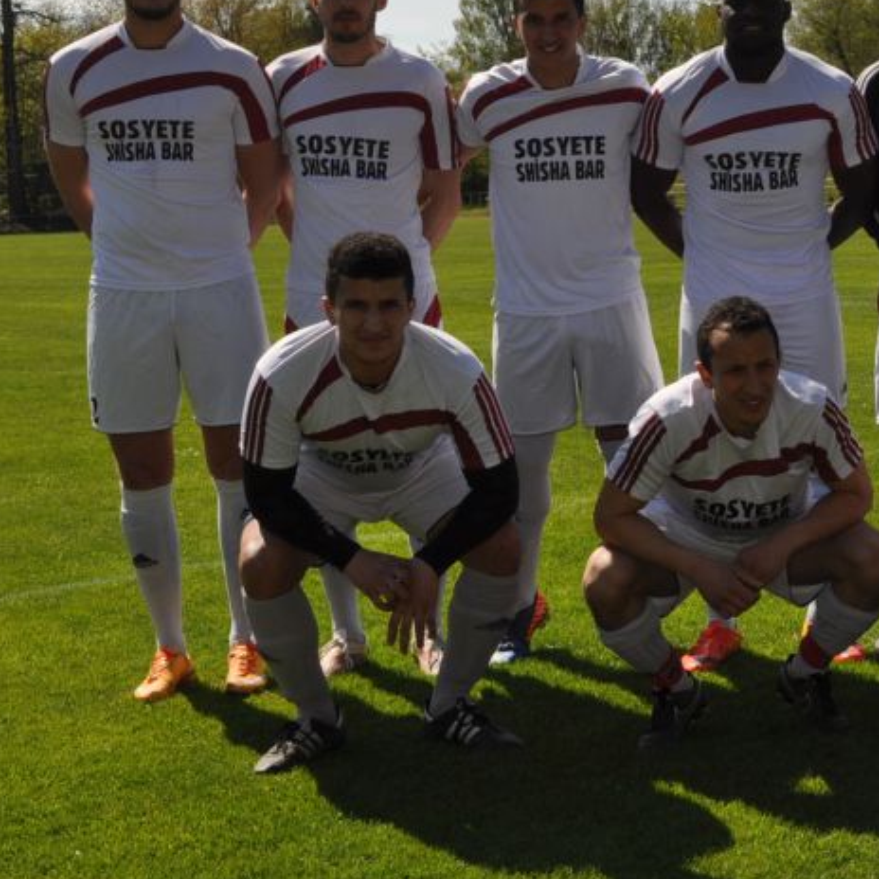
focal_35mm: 73
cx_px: 818
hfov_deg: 23.0
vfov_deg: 23.6
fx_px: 2097
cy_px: 318
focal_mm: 26
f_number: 14
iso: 200
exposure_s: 1/200
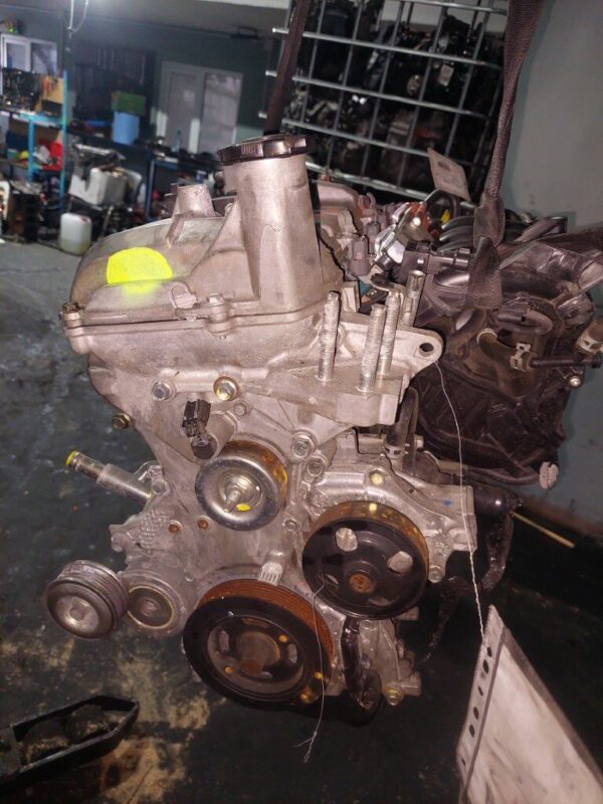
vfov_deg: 69.4
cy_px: 402
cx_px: 302
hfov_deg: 54.9
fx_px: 581
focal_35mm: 25
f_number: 1.8
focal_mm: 5.23
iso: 200
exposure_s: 1/50
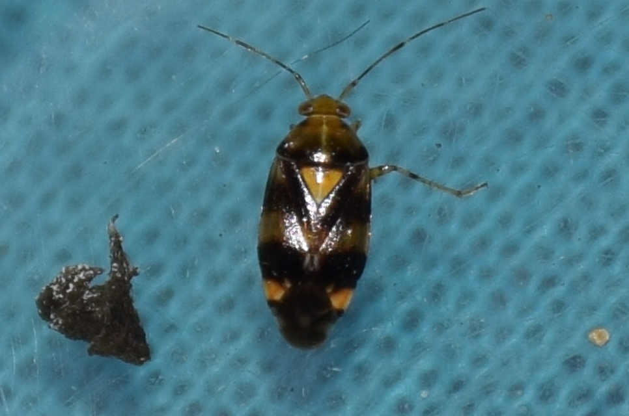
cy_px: 208
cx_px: 314
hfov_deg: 9.8
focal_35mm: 210
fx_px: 3662
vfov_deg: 6.5
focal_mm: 140
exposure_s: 1/60
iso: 100
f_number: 8
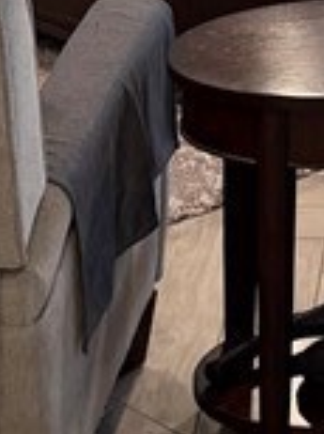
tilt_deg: -10.2
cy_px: -237
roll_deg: -2.5
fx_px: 2002
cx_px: 668
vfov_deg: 11.8
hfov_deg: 8.7
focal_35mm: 160
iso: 200
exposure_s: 1/60
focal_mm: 6.76
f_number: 1.78
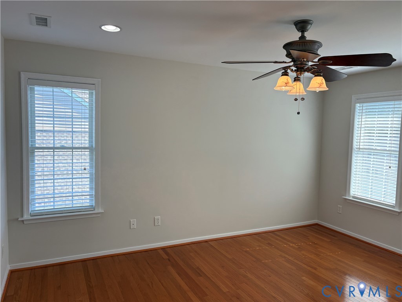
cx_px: 201
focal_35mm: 26
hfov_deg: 67.3
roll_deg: -0.8
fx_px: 302
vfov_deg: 53.1
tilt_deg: -3.7
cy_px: 151
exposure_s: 1/375
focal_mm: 5.96
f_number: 1.6
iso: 64
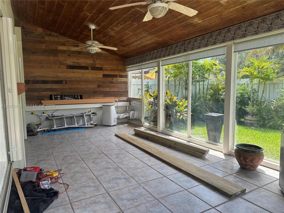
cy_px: 106
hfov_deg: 71.6
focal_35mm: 24
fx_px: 197
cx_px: 142
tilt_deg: -4.9
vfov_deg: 56.8
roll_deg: +0.7
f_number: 1.78
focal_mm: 6.86
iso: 80
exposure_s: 1/604
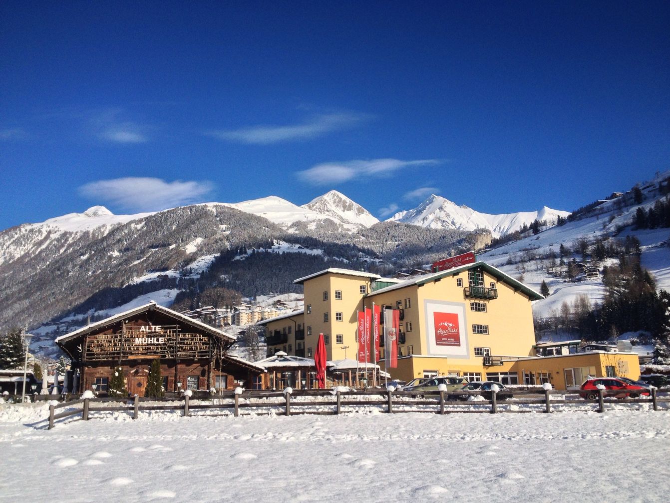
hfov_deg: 52.6
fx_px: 678
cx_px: 335
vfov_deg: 40.7
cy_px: 252
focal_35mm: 35
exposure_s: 1/3953
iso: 50
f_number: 2.4
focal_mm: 4.28
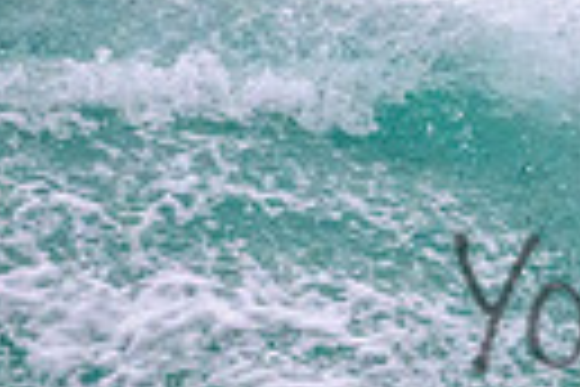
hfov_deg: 0.8
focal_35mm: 2703
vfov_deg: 0.5
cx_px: 917
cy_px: 263
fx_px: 43545
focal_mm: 600
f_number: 11
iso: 8000
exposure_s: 1/2000
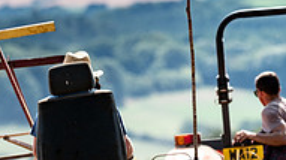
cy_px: 141
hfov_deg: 3.4
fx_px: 4834
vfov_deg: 1.9
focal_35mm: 638
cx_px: 175
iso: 64
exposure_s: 1/1250
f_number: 4
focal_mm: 200
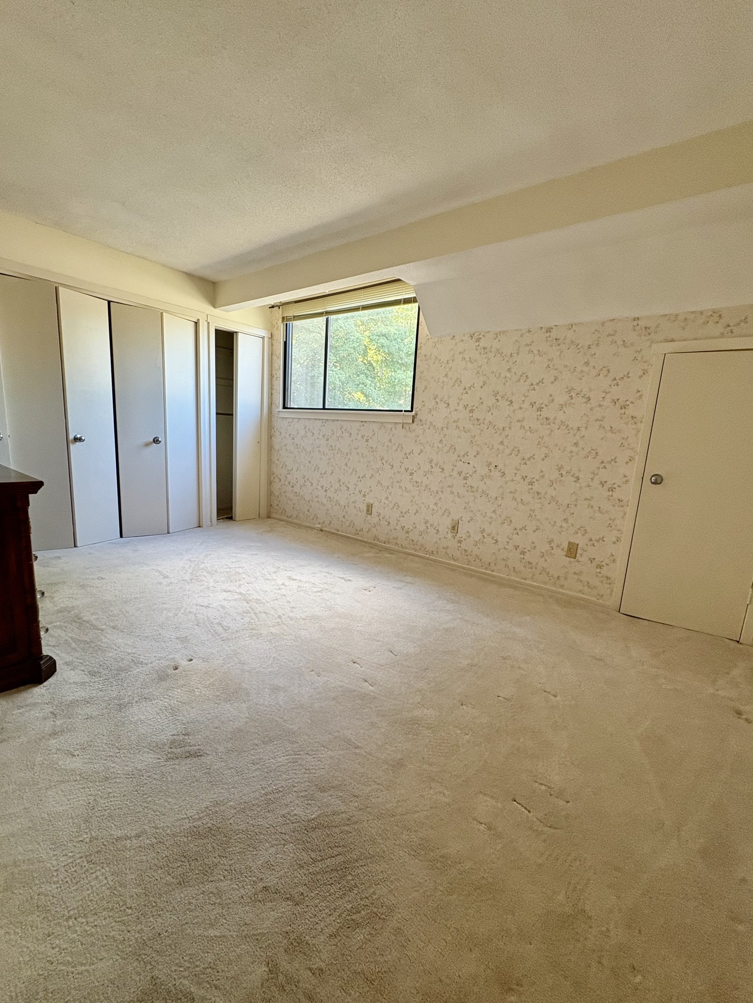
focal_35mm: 15
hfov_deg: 81.8
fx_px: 435
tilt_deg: -10.2
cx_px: 373
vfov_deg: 98.2
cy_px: 511
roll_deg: -3.7
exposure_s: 1/120
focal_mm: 2.22
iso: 200
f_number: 2.2
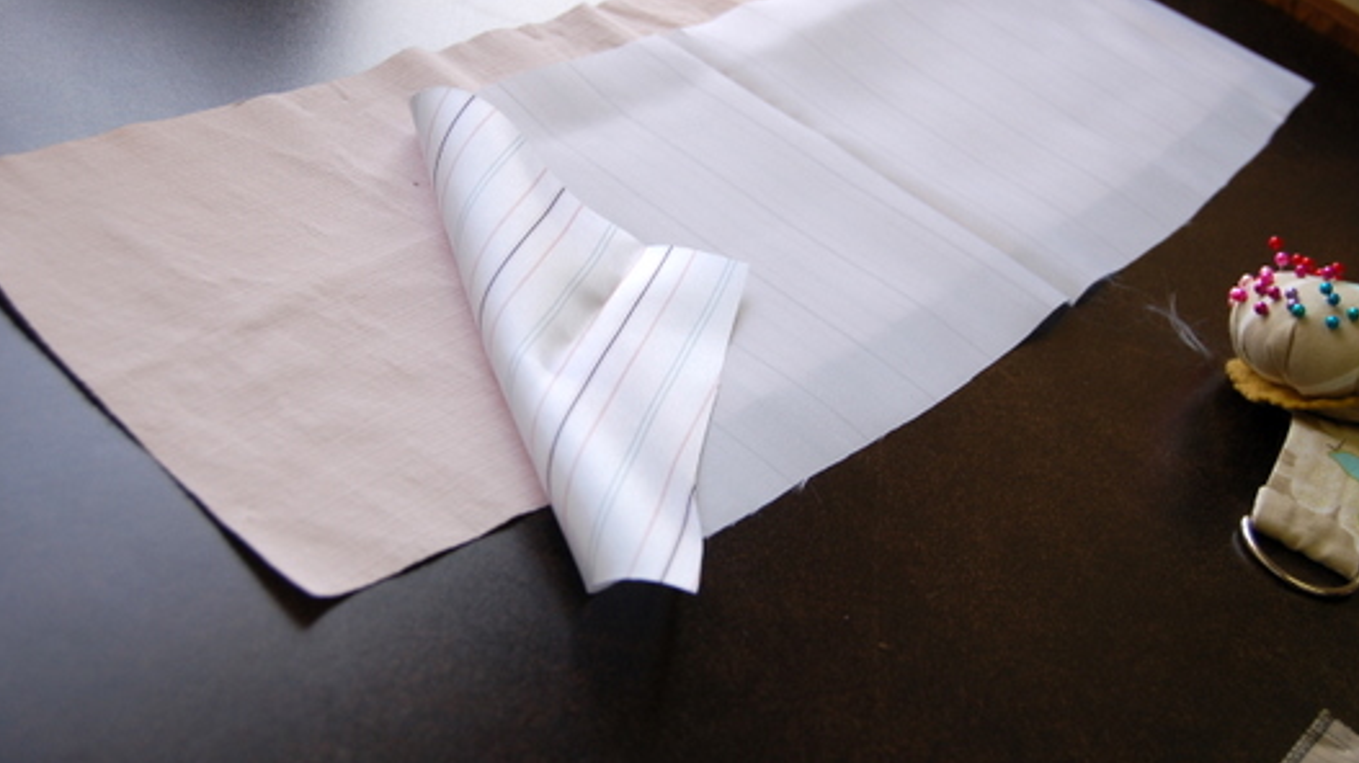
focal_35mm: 63
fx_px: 2255
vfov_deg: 19.2
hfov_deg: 33.5
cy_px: 308
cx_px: 670
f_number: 5.6
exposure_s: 1/125
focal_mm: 35
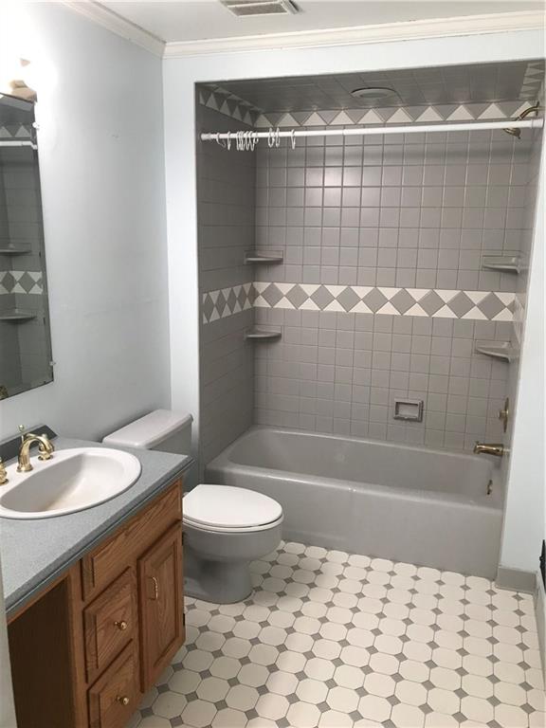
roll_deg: -0.4
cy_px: 364
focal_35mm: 28
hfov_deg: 49.7
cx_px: 273
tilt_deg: -13.2
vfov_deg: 63.4
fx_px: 589
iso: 32
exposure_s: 1/30
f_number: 1.8
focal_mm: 3.99
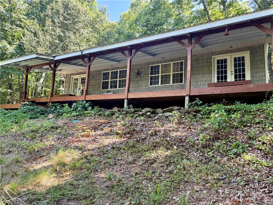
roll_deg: -3.3
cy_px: 102
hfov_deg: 71.6
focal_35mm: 24
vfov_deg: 56.8
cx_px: 136
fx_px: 189
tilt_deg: +9.4
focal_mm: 6.76
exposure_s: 1/156
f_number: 1.78
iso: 64
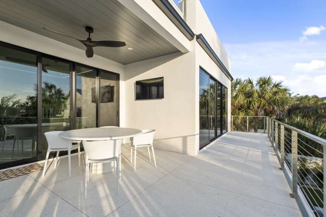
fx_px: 136
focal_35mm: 15
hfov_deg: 100.4
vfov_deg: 77.3
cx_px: 163
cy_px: 108
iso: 160
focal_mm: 10
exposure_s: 1/125
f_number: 6.4
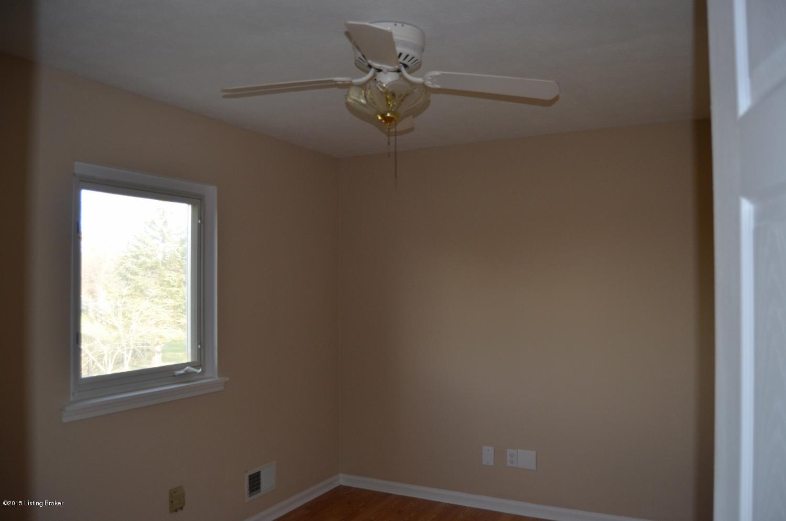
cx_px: 393
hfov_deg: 67.5
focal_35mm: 27
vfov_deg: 47.8
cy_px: 260
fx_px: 588
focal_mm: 18
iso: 400
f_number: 3.5
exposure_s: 1/100
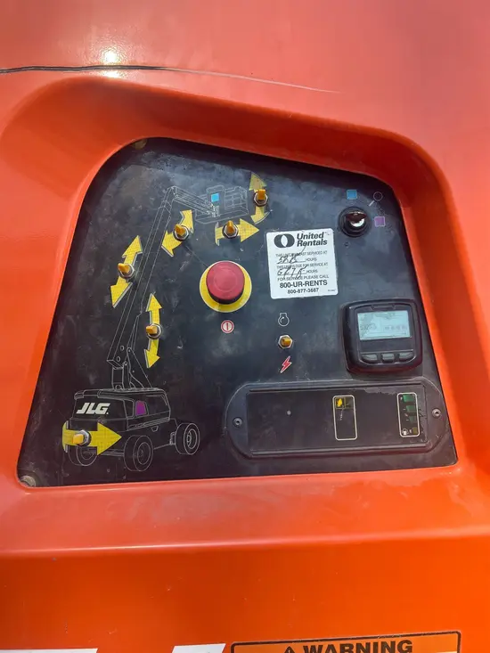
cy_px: 326
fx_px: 491
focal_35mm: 26
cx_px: 245
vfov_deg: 67.3
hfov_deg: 53.1
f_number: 1.5
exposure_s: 1/1079
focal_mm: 5.7
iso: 50
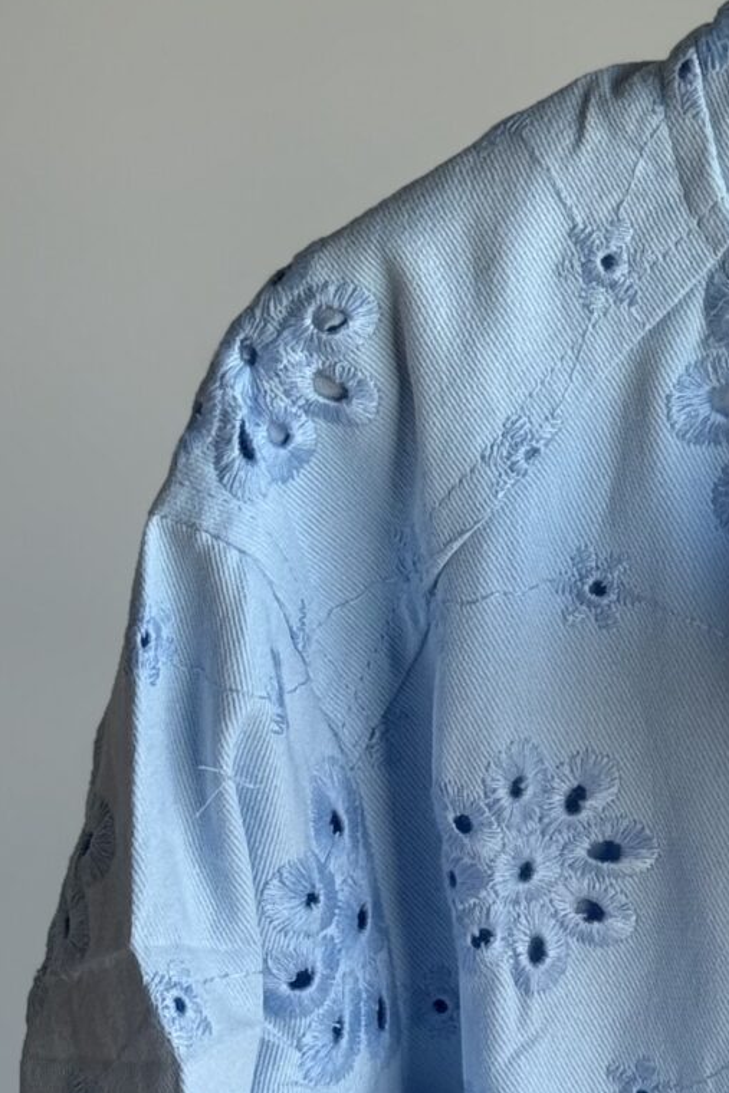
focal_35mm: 168
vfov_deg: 11.9
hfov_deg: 8.0
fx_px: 5105
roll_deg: +1.2
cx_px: 1172
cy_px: 1385
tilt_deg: -24.3
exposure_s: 1/287
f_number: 1.78
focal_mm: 6.76
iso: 64
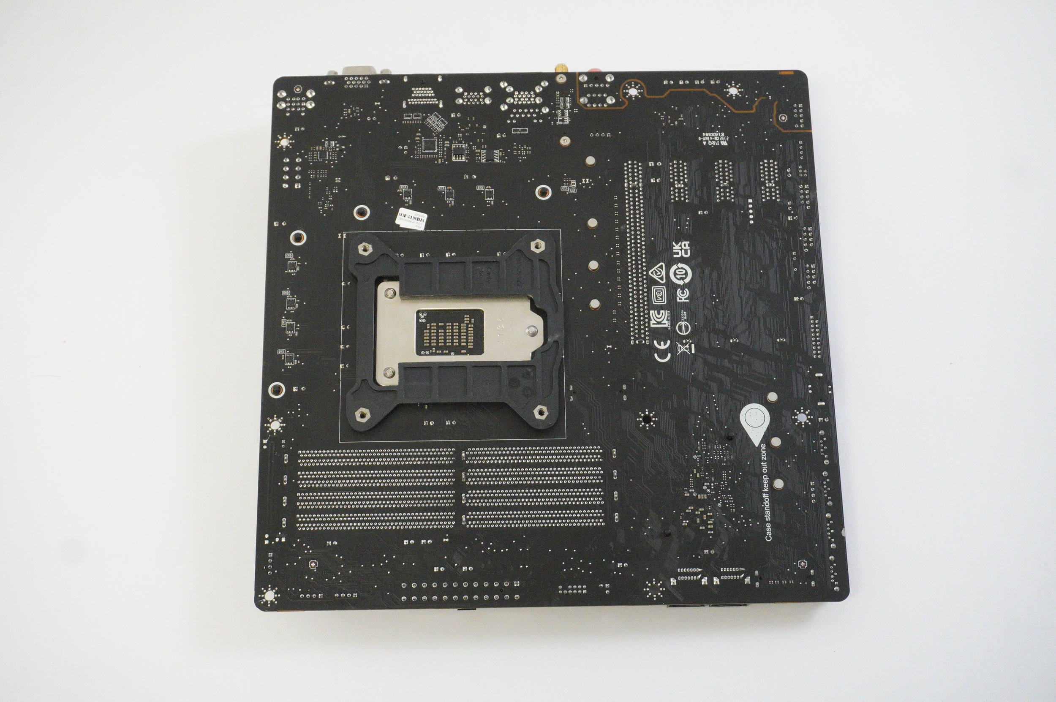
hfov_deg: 38.9
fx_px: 1495
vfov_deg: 26.4
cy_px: 351
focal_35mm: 51
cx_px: 528
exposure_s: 1/250
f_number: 6.3
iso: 6400
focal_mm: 34
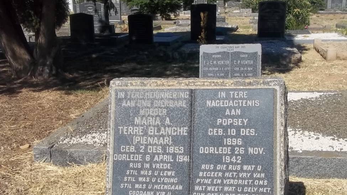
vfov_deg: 27.5
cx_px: 185
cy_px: 131
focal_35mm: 43
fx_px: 396
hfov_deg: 47.3
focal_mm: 5.7
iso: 80
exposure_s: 1/640
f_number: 5.5
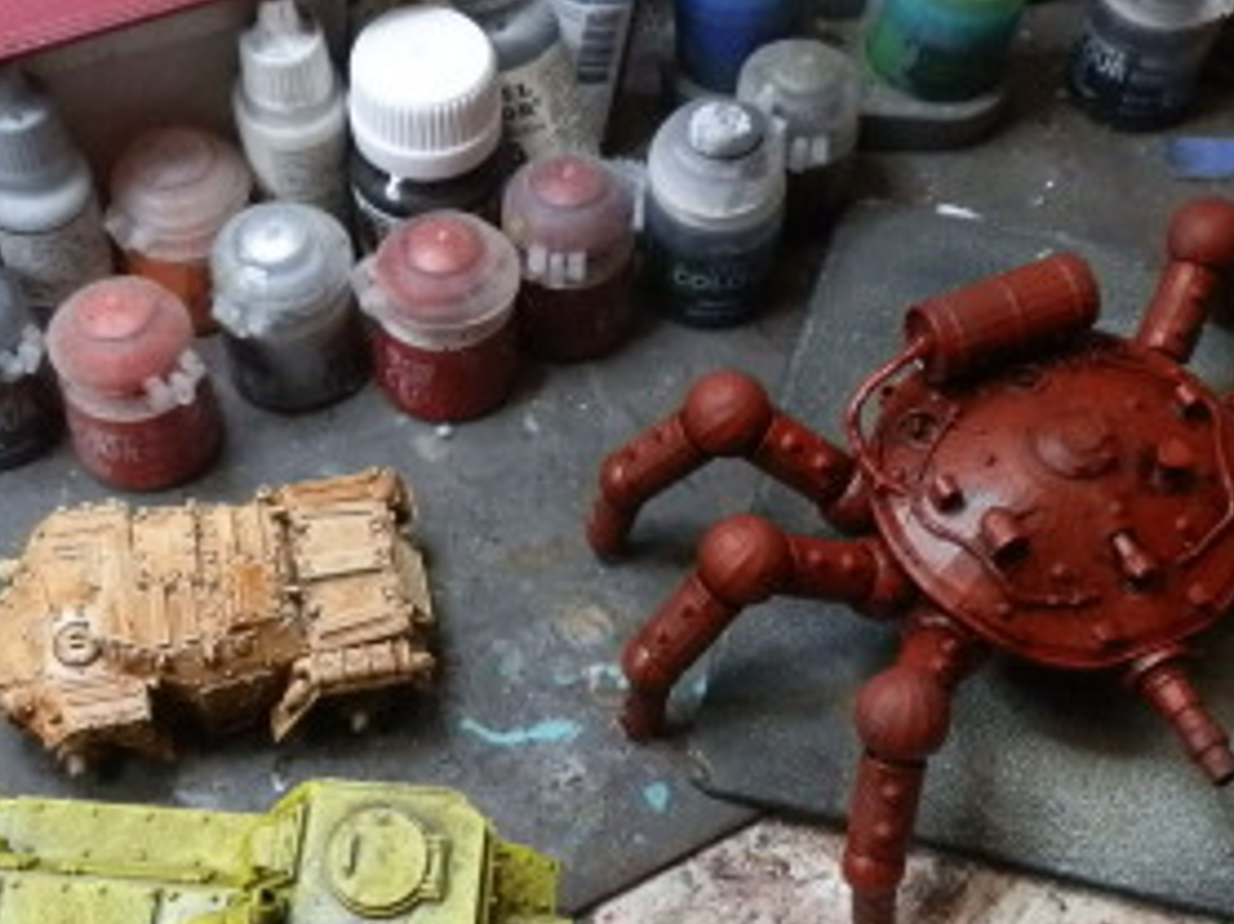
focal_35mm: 54
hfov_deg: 35.6
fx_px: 1923
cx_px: 626
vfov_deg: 26.7
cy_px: 680
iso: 400
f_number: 3.1
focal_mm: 5
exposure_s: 1/100
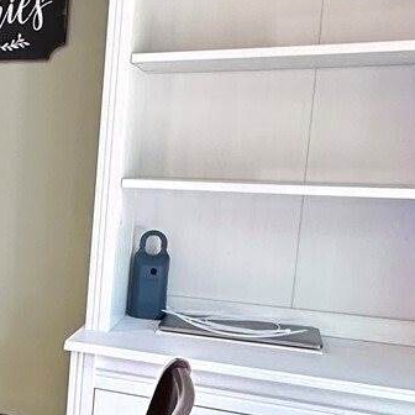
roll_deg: -1.3
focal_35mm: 59
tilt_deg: -6.8
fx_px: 800
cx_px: -301
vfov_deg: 29.0
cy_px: 238
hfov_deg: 21.2
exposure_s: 1/60
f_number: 2.2
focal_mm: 2.22
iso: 500
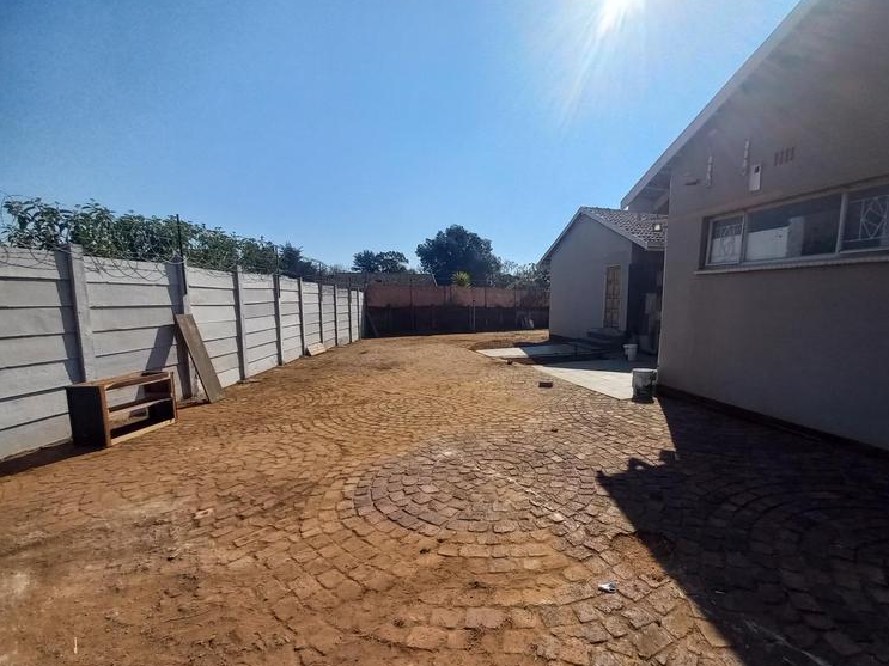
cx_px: 476
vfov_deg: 85.6
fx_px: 359
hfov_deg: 101.9
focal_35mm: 14
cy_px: 353
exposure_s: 1/2160
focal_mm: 1.42
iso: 40
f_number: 2.2
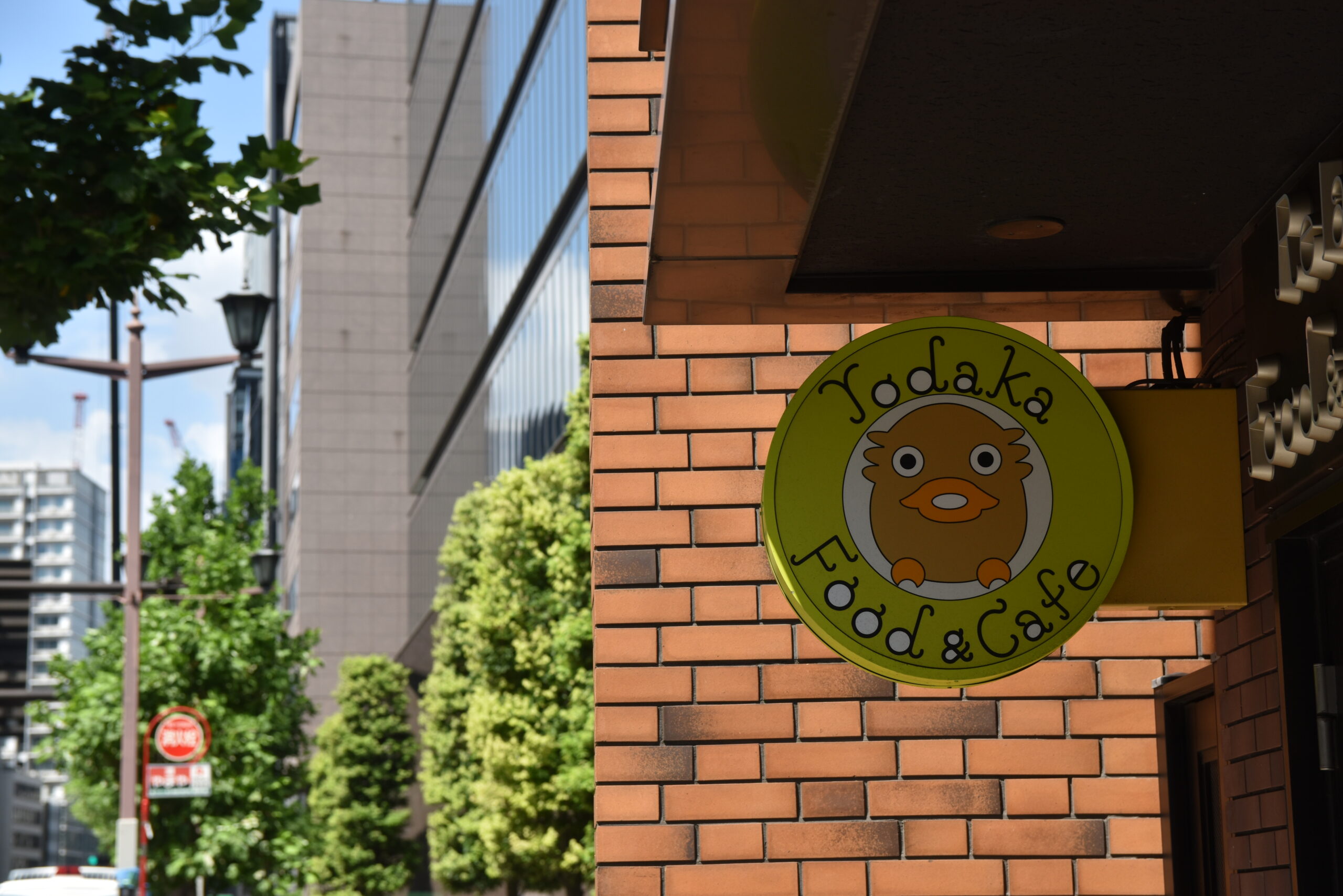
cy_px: 448
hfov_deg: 27.0
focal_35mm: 75
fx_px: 2798
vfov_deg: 18.2
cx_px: 672
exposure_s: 1/500
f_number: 5
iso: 100
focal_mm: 50
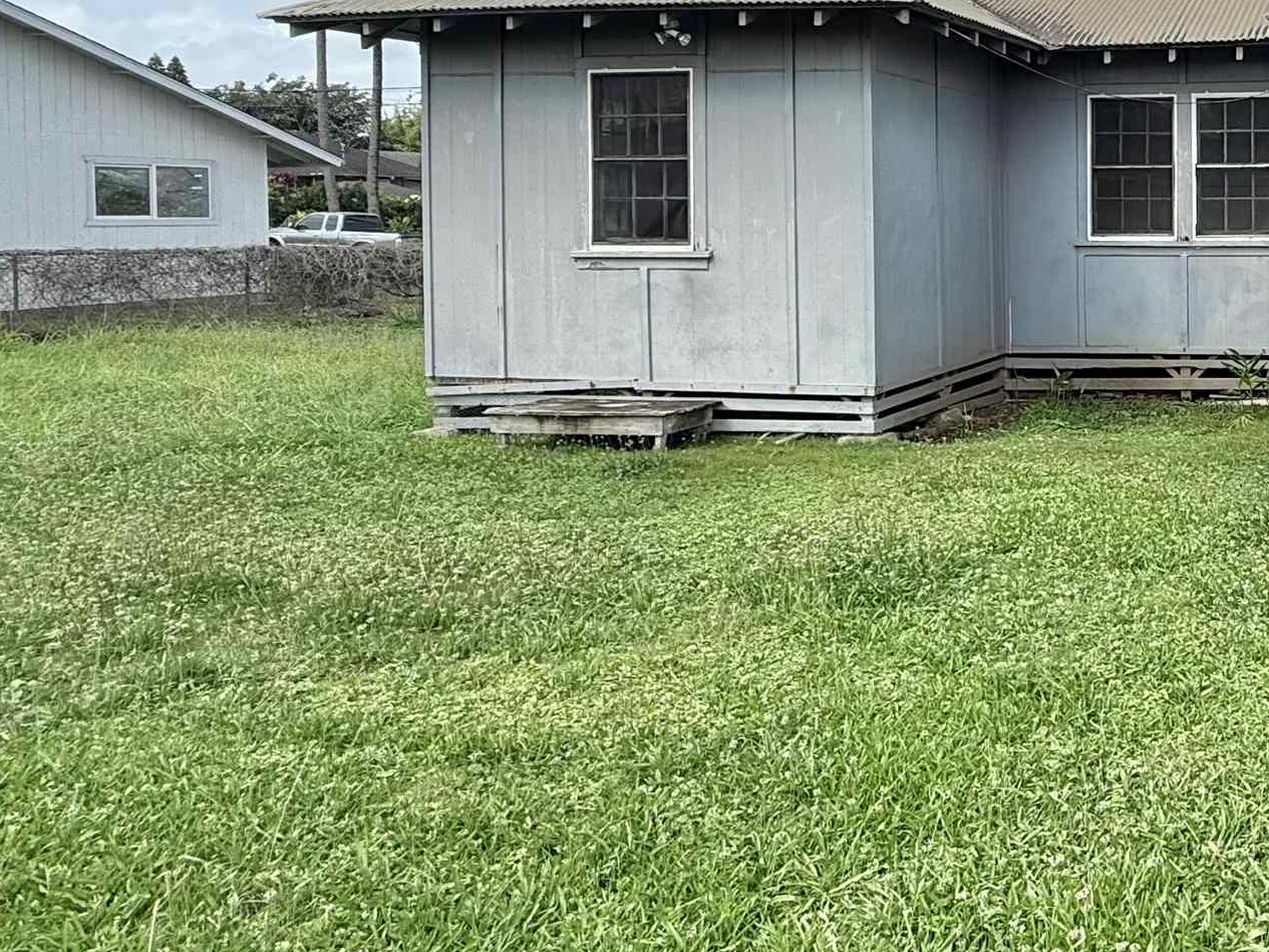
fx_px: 1247
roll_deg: +0.0
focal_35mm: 34
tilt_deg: -0.2
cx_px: 1291
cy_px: 242
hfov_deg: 45.0
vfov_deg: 40.6
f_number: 2.2
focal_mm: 2.22
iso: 50
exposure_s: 1/1312
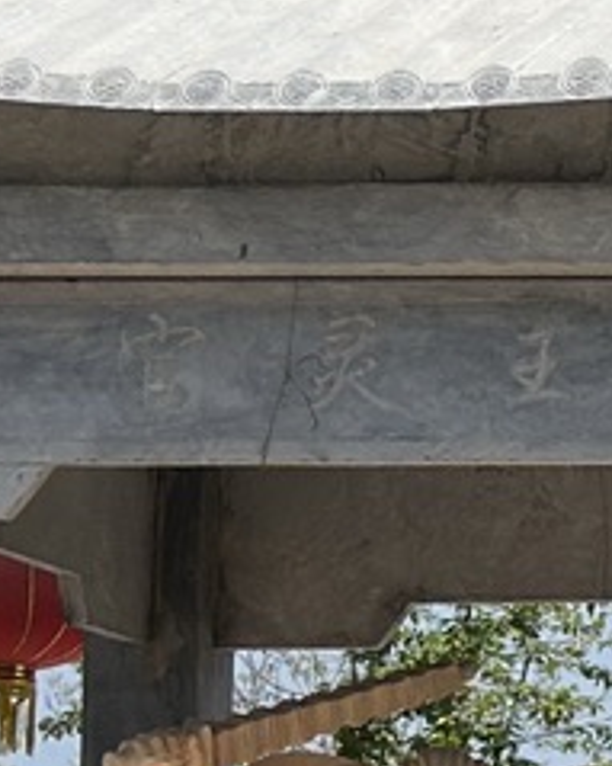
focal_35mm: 270
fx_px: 6117
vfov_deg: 7.2
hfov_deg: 5.5
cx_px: 1615
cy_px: 603
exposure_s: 1/7937
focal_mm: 6.86
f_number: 1.78
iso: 100
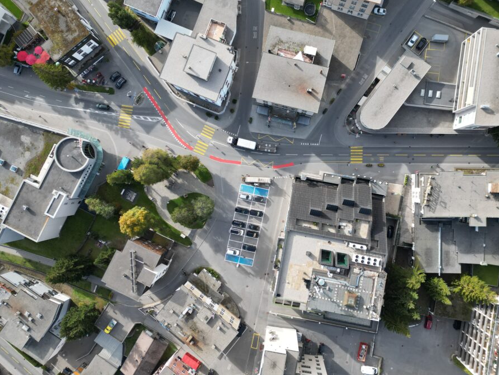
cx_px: 271
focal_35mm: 27
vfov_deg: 51.4
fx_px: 389
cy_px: 181
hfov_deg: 65.2
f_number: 1.7
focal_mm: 6.72
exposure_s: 1/800
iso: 130
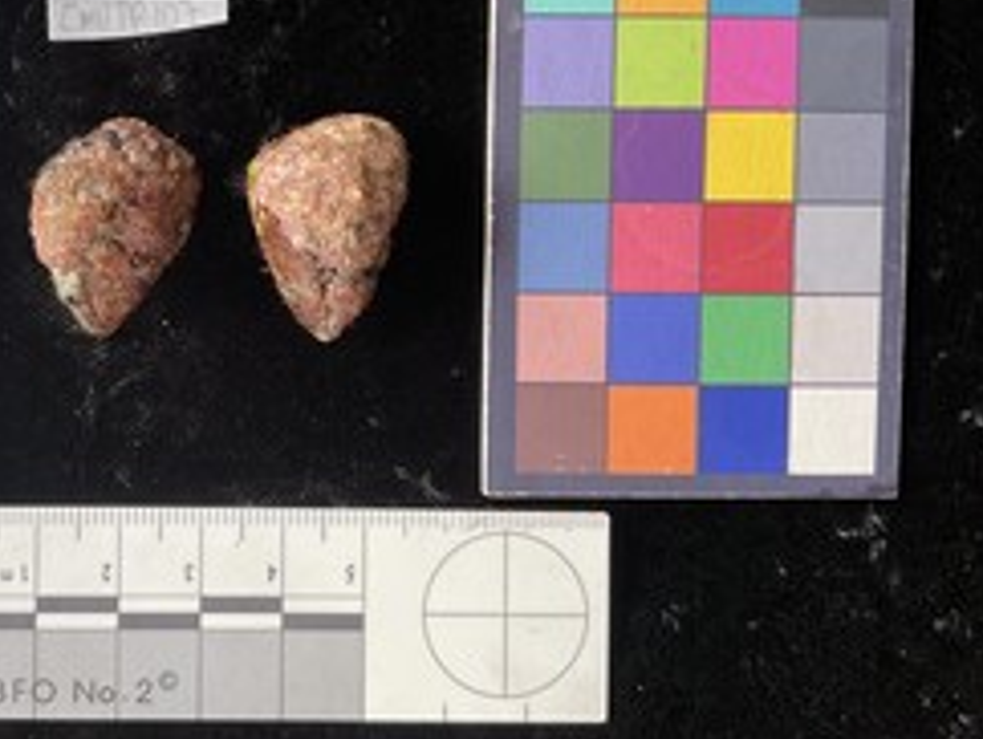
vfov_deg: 34.2
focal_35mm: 42
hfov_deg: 43.7
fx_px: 1194
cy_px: 274
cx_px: 284
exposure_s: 1/60
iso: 50
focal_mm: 3
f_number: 1.8
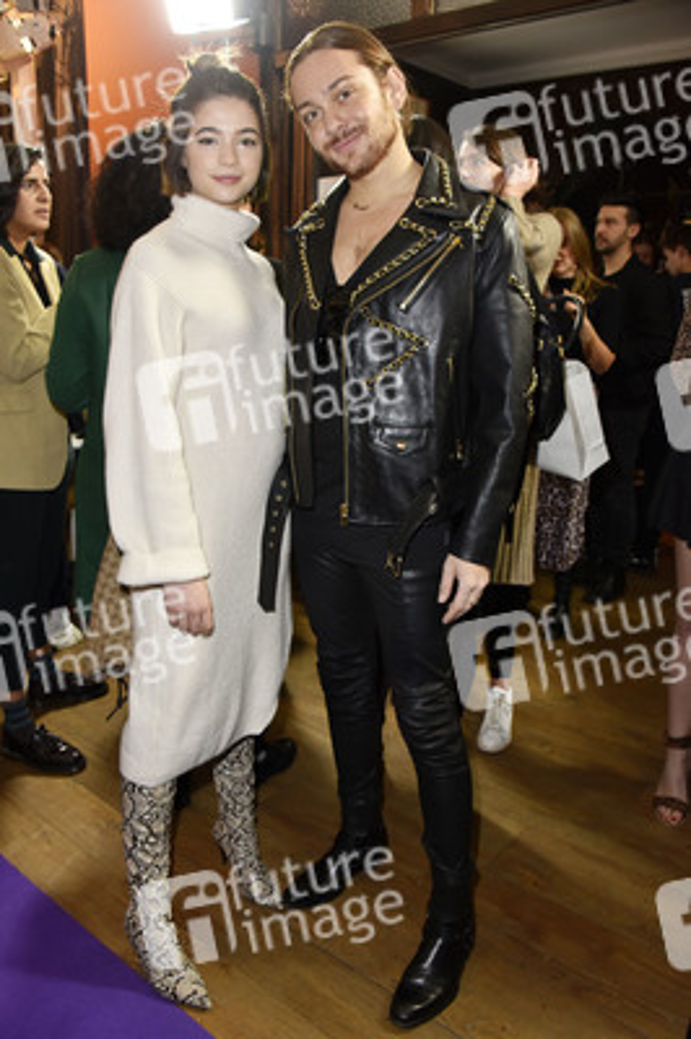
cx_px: 346
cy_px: 520
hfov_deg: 46.3
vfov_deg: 65.5
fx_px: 808
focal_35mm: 28
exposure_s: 1/100
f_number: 5.6
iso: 1000
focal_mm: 28
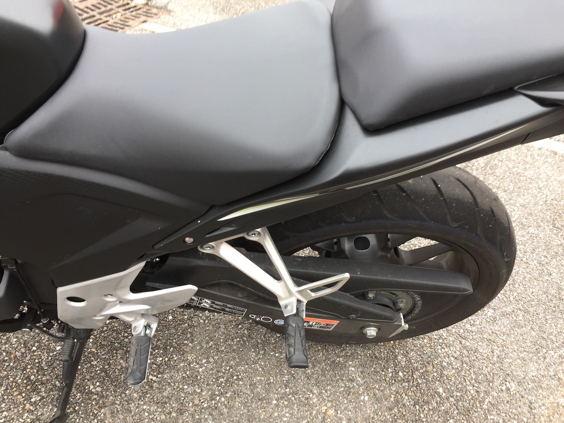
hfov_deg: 61.7
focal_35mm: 29
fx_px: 472
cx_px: 282
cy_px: 212
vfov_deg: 48.2
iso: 32
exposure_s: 1/121
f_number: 2.2
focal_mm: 4.15
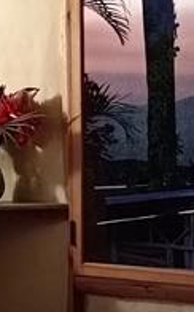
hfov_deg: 7.3
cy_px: 239
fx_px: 1519
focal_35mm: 179
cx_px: 59
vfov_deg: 11.7
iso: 1400
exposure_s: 1/30
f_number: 1.9
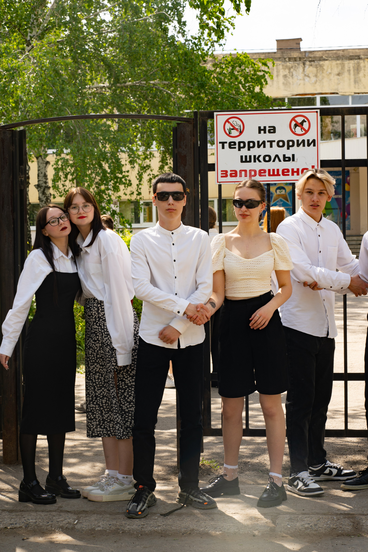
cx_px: 184
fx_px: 1303
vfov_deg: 23.9
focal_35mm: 85
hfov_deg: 16.1
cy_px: 276
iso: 160
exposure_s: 1/125
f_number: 11
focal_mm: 85
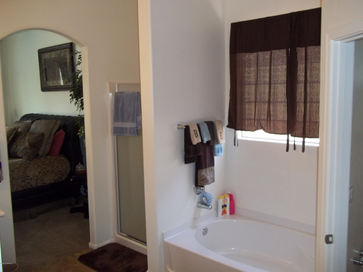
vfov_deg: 44.2
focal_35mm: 32
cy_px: 136
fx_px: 336
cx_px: 182
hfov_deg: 56.8
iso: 160
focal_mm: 5.7
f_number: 2.9
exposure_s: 1/30
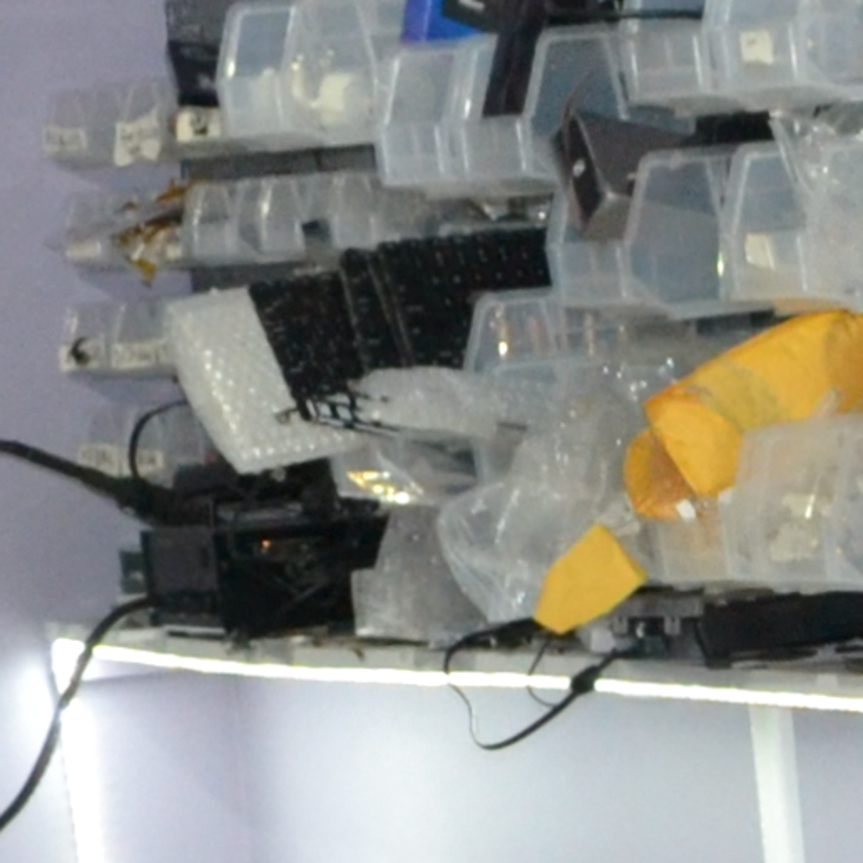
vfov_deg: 8.2
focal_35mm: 205
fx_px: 5782
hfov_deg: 8.1
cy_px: 1564
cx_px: 1723
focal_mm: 18
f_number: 5.6
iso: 1100
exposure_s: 1/80
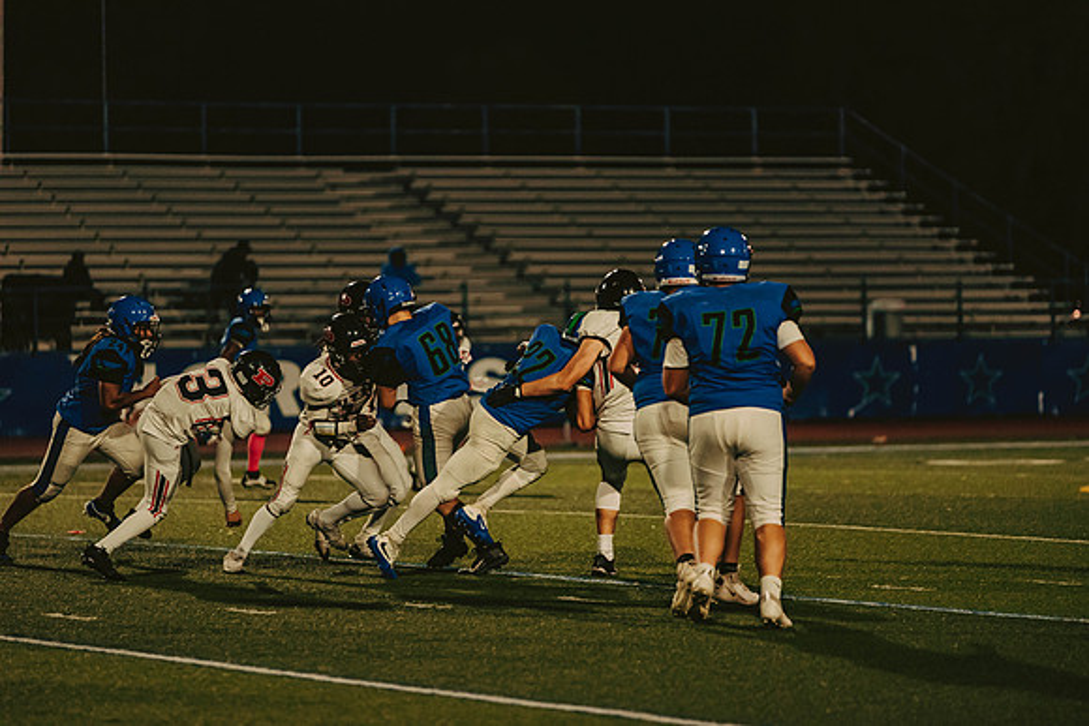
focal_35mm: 195
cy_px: 363
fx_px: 5900
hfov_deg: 10.5
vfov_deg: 7.0
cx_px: 544
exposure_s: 1/1000
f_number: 2.8
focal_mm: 195
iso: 2500
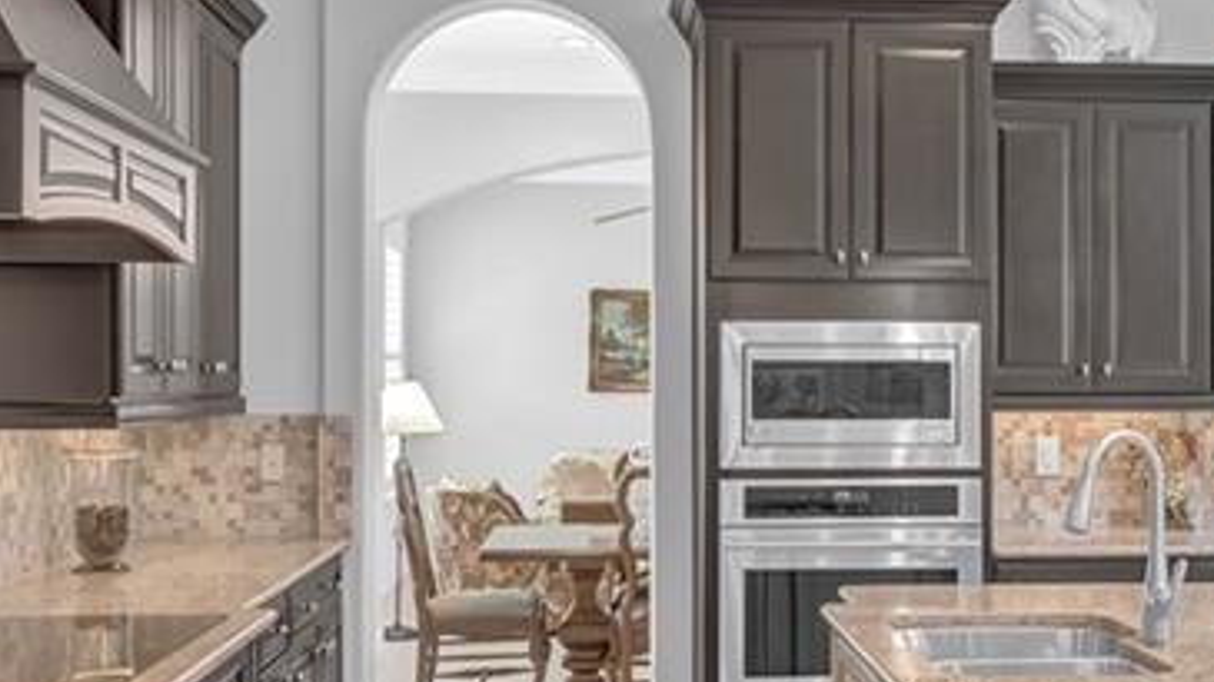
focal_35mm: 48
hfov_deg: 41.8
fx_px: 1560
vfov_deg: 24.7
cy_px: 349
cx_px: 838
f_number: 5.6
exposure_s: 1/8
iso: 320
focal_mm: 11
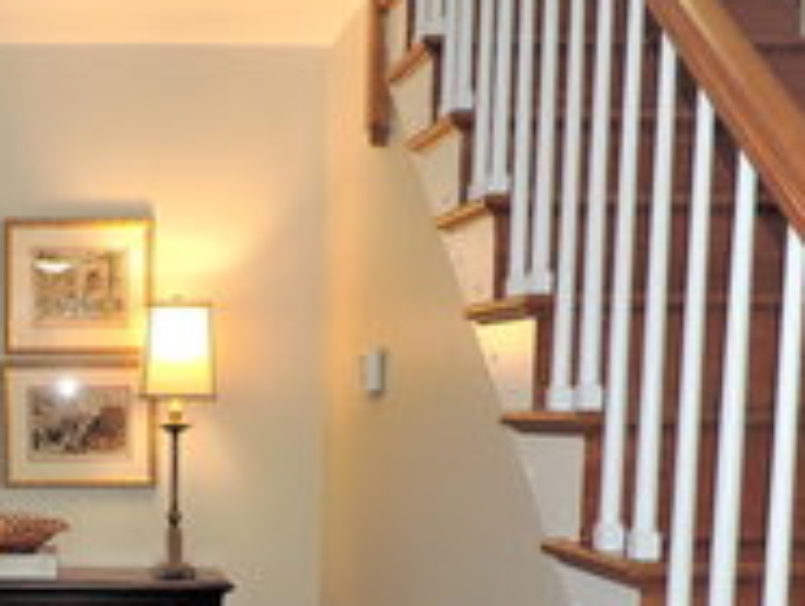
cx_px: 45
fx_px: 1281
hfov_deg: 32.7
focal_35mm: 55
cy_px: 563
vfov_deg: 25.7
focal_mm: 4.3
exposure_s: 1/40
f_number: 3
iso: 200
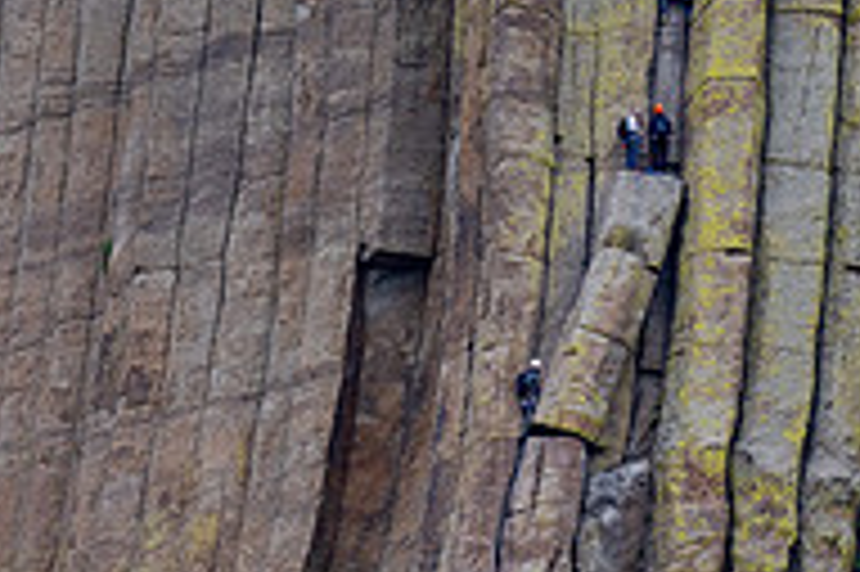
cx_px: 446
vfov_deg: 0.8
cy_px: 304
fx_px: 43583
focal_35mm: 1826
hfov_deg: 1.1
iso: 560
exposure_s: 1/800
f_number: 8
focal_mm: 600
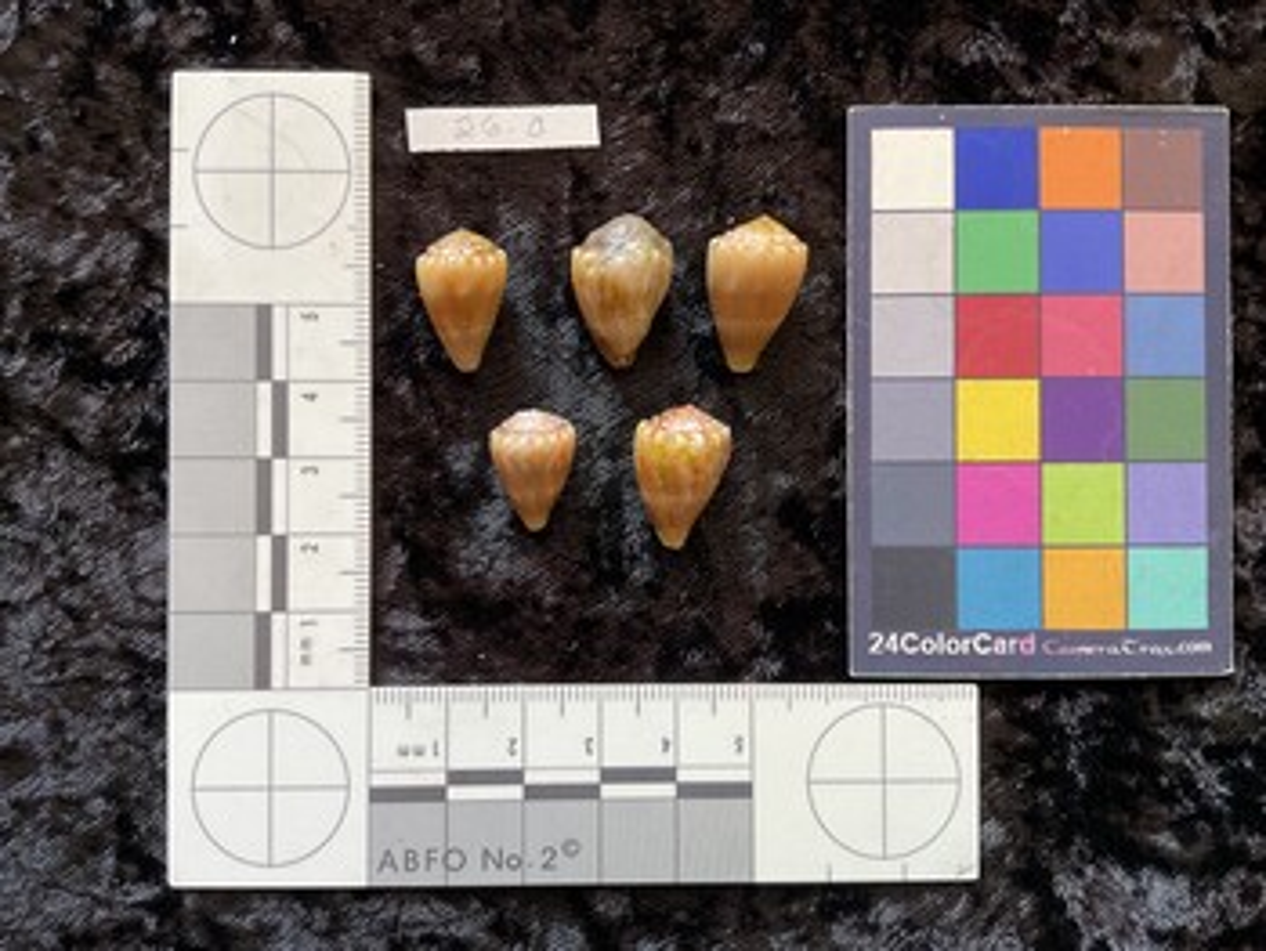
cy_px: 476
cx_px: 633
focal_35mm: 29
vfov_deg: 48.3
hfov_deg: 61.6
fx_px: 1061
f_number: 1.8
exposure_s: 1/60
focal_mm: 3
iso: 50
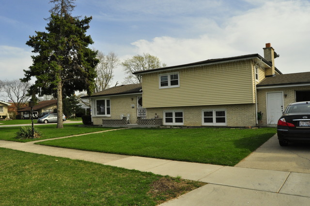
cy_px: 103
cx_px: 155
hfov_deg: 67.4
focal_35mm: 27
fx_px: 232
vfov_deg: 47.8
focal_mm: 18
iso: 800
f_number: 14
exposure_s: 1/800
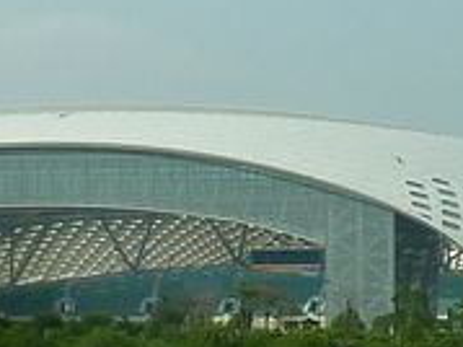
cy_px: 260
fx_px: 2727
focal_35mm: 204
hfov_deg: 9.7
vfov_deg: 7.3
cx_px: 85
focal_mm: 5.7
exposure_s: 1/500
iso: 80
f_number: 5.6
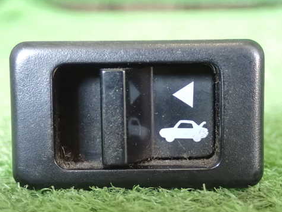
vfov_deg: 17.4
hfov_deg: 23.0
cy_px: 116
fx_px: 693
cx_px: 150
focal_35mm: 85
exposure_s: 1/60
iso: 1600
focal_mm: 11.88
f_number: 3.8
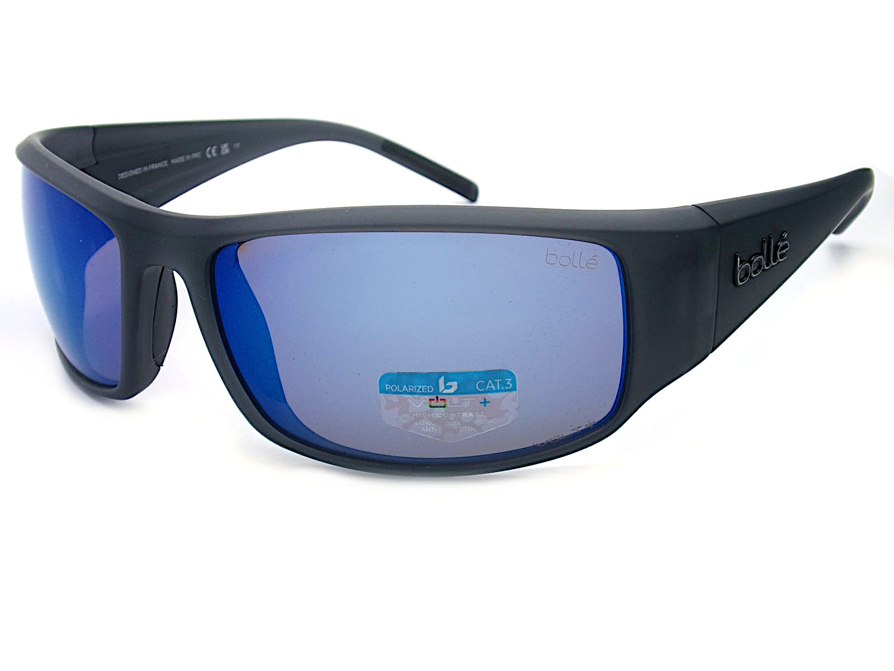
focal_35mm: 48
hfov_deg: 39.7
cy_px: 336
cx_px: 447
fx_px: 1240
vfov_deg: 30.3
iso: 200
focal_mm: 8.5
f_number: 12.48
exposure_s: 1/50
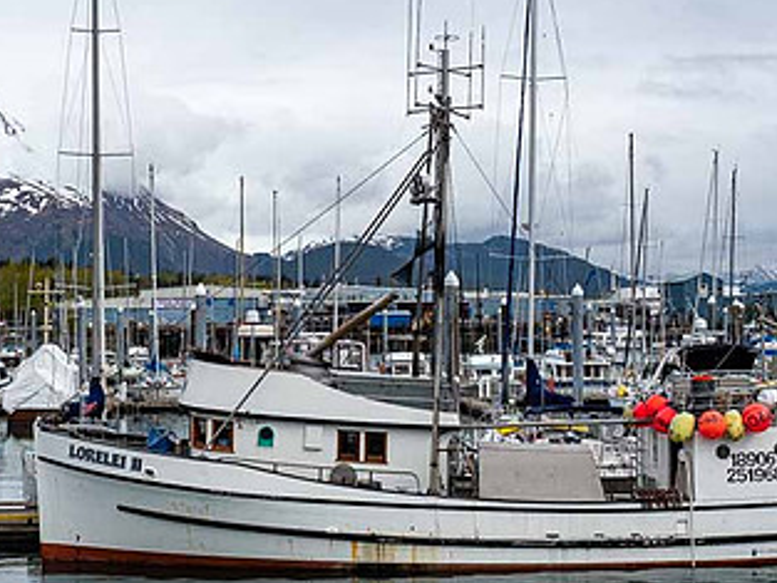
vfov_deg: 23.3
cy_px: 326
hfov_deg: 30.7
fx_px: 1415
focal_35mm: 63
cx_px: 330
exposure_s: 1/640
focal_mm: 17
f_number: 6.3
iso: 200
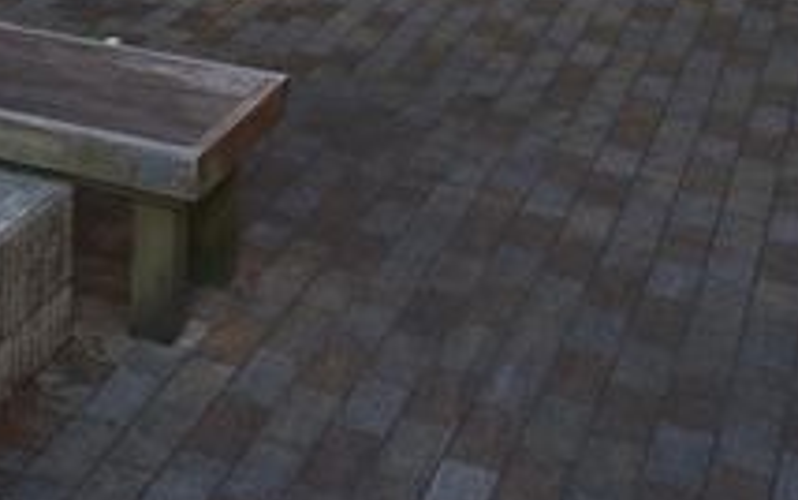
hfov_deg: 24.9
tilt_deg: -11.1
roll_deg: +1.7
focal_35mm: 79
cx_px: 0
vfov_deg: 15.8
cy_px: -132
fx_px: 1719
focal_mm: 3.3
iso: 32
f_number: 2.4
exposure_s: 1/272
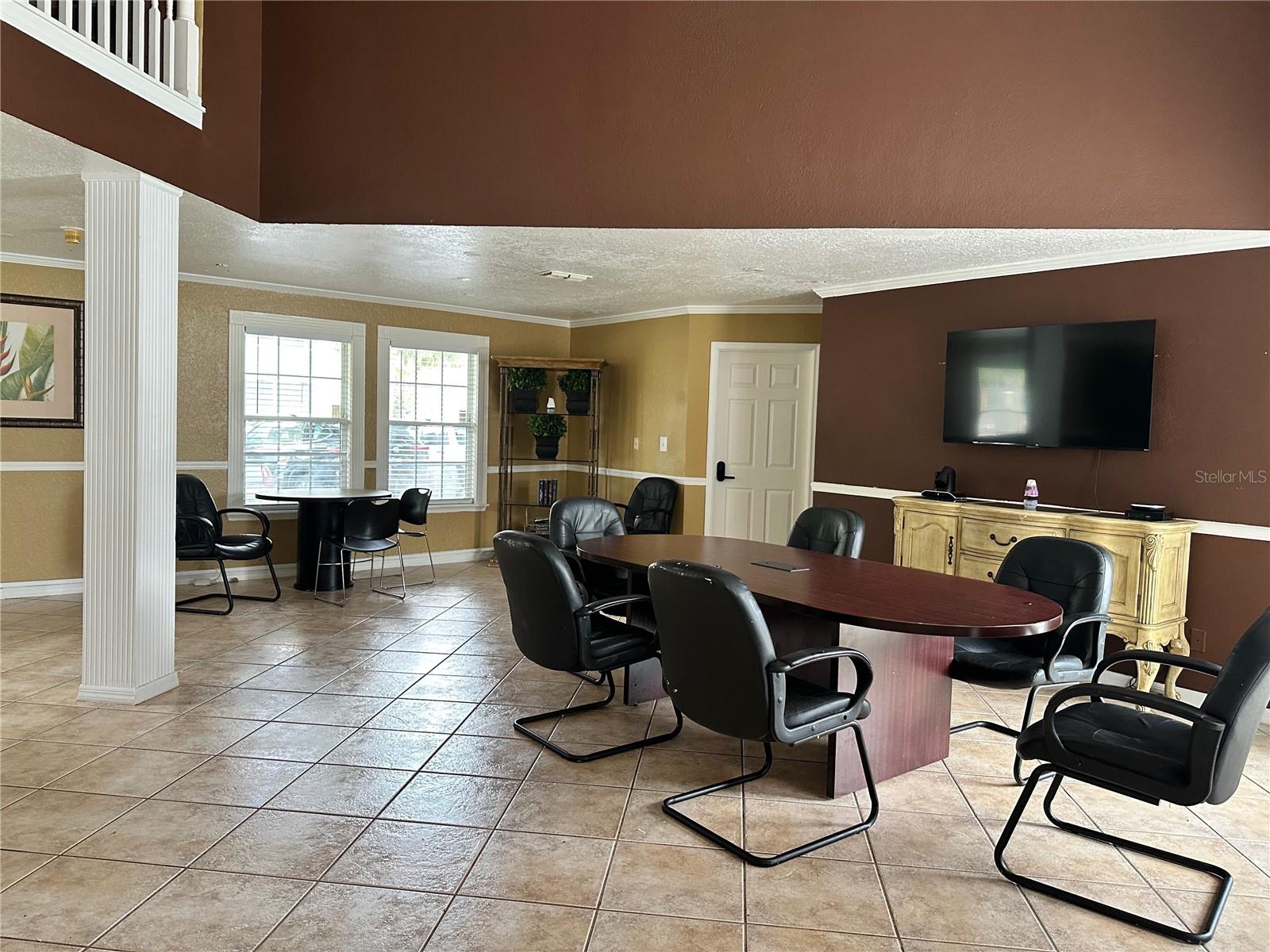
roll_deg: -2.6
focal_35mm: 24
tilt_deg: -2.7
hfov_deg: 71.6
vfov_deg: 56.8
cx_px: 635
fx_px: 881
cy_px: 476
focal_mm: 6.86
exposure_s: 1/60
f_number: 1.78
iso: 320
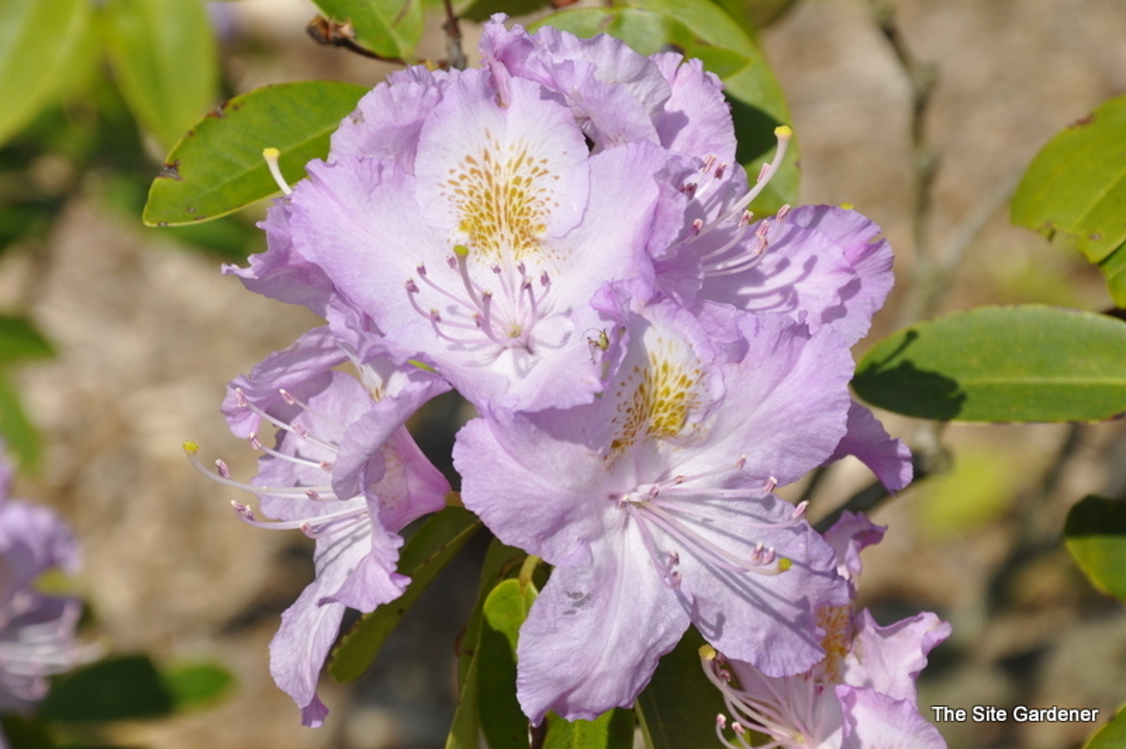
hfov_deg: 13.1
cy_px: 374
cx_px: 563
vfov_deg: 8.7
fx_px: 4922
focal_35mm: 158
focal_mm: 105
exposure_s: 1/500
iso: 200
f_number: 11
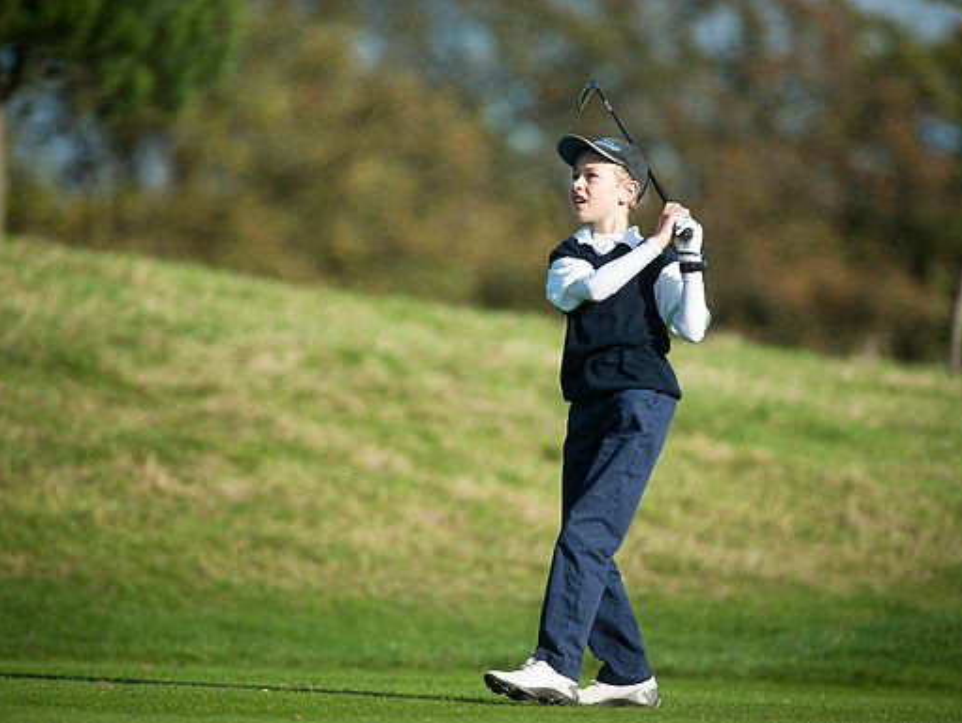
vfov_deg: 4.6
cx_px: 482
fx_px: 9094
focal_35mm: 327
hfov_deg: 6.1
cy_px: 362
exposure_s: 1/3200
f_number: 4
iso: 400
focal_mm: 300
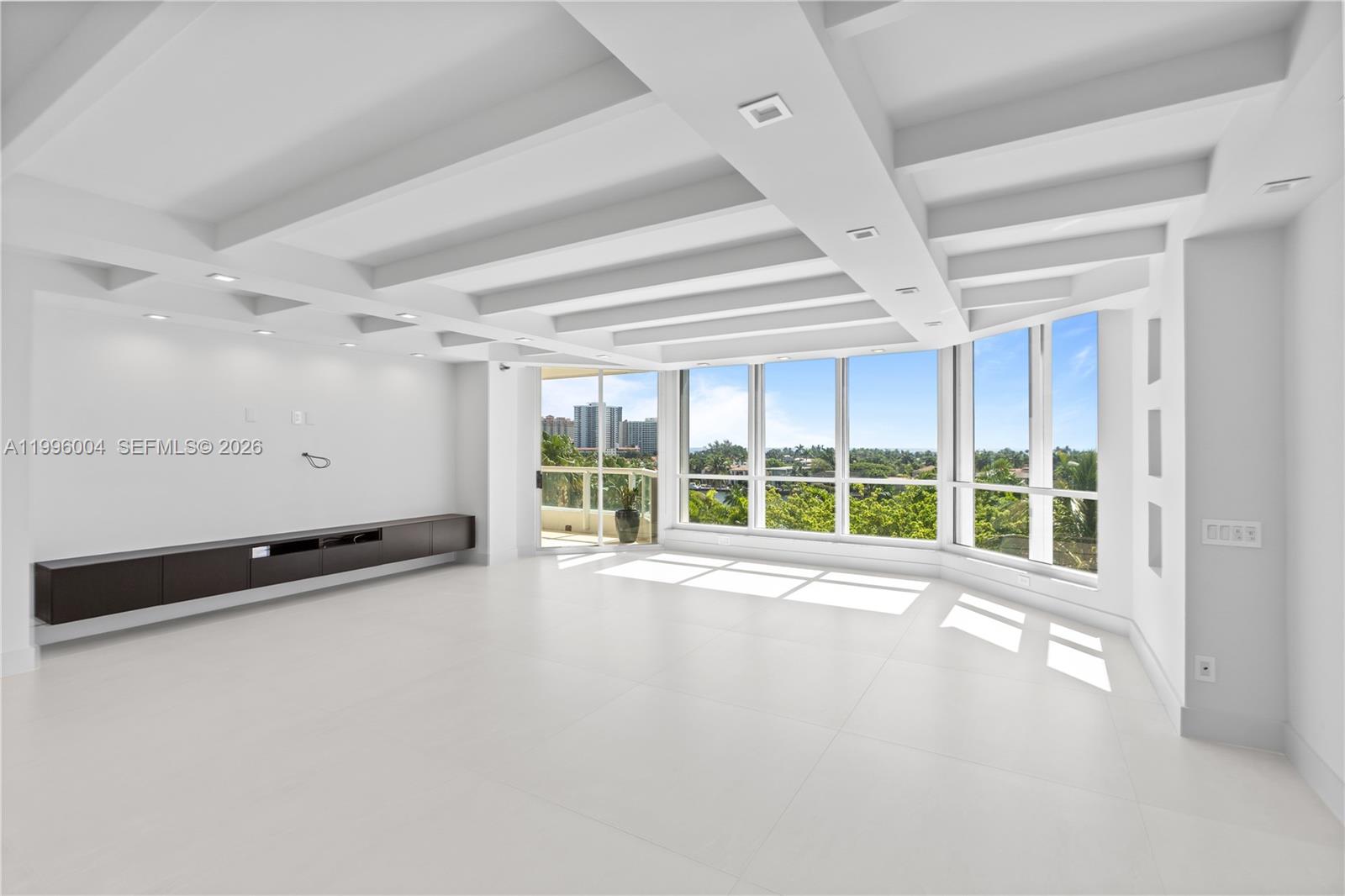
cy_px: 448
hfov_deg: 96.7
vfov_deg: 73.7
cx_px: 672
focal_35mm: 16
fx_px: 598
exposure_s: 1/250
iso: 250
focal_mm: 16
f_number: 4
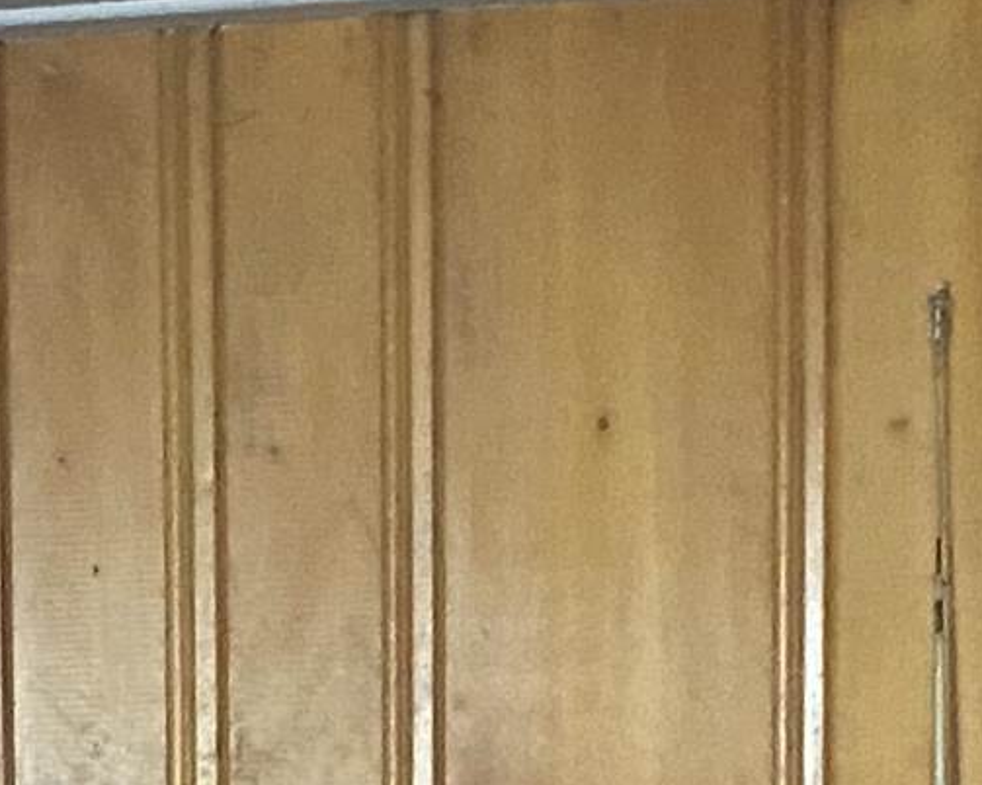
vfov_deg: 8.8
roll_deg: +1.2
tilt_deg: -5.3
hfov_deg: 11.9
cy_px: 2056
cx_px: -447
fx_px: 4503
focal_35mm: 155
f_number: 1.8
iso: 1000
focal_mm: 4.25
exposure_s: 1/30
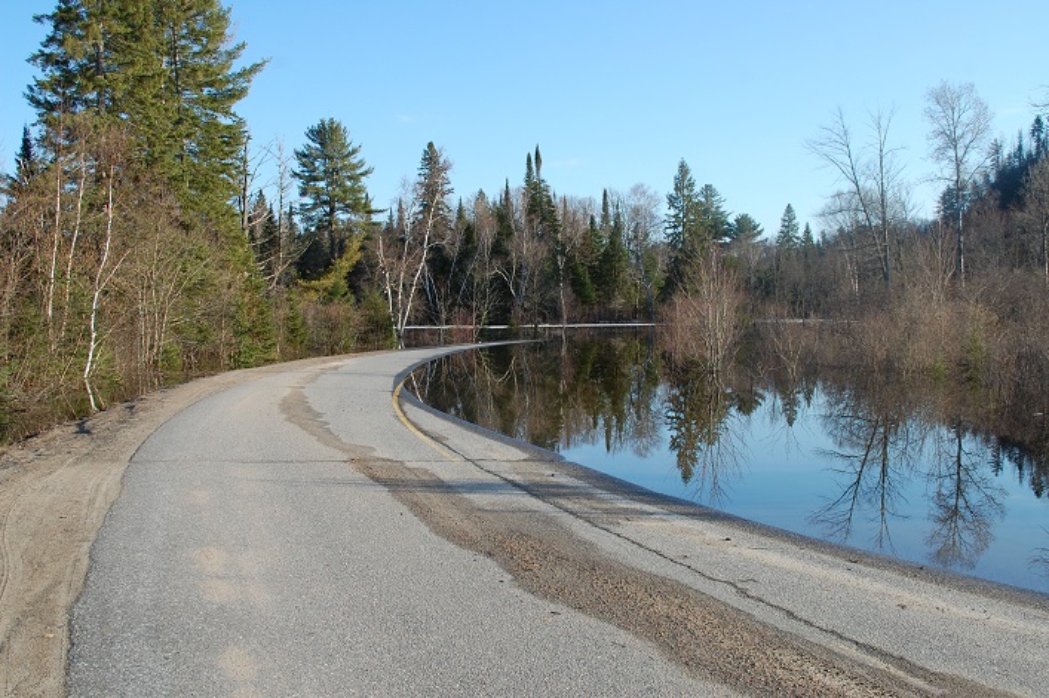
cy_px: 349
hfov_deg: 53.2
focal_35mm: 36
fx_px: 1048
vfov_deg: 36.8
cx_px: 524
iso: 200
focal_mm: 24
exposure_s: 1/200
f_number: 7.1
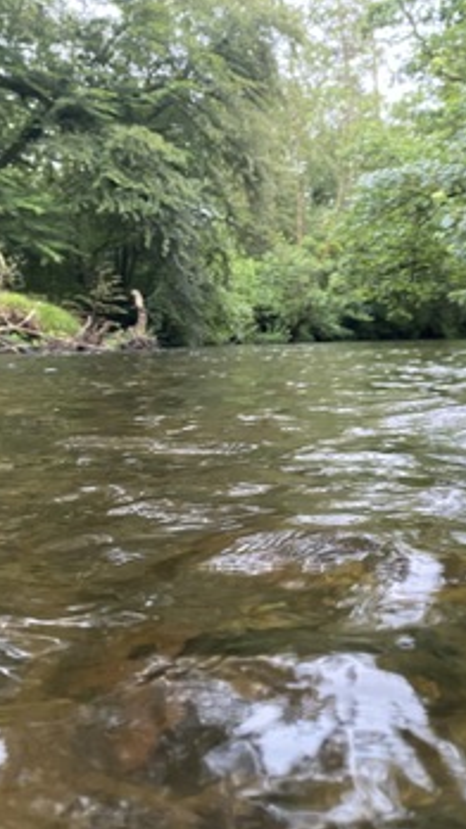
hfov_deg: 29.7
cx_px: 373
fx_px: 858
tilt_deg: -6.1
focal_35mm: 39
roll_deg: +1.1
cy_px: 425
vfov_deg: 51.6
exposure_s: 1/60
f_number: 1.8
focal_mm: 4.25
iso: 320
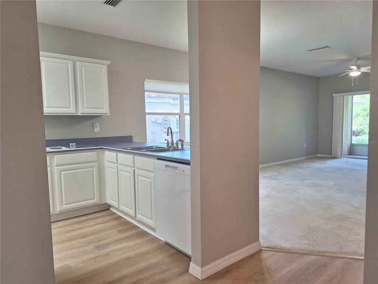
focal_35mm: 23
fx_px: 251
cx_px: 189
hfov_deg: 73.9
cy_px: 142
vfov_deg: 58.9
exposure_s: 1/40
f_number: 1.8
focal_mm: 5.54
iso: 64
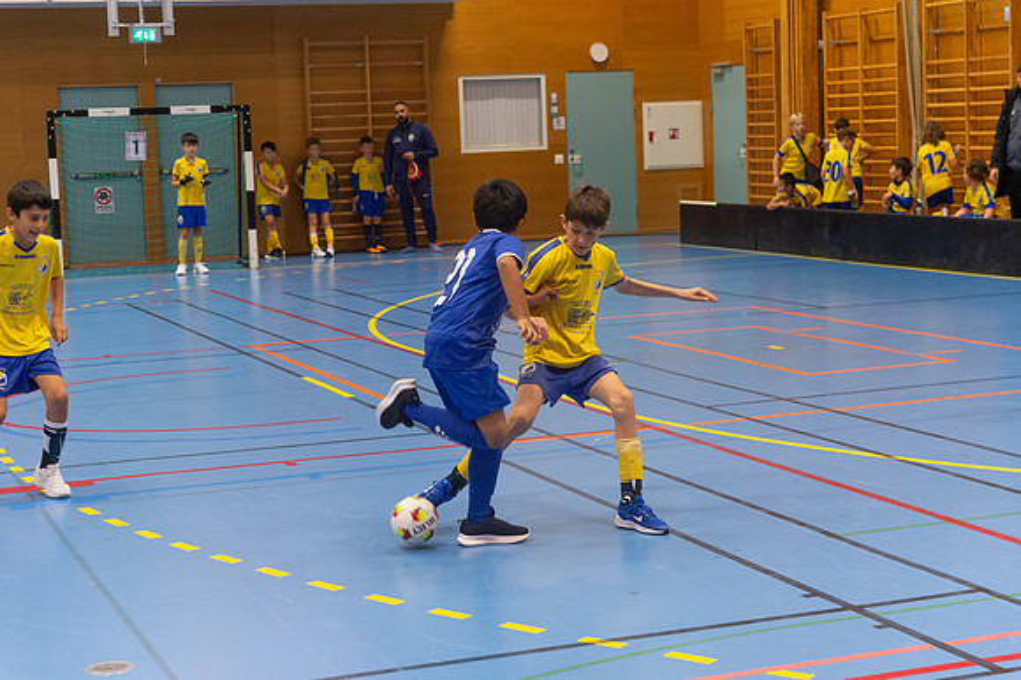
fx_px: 1984
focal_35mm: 70
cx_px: 510
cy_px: 340
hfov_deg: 28.9
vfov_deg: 19.4
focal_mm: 70
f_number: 3.5
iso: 4000
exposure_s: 1/400
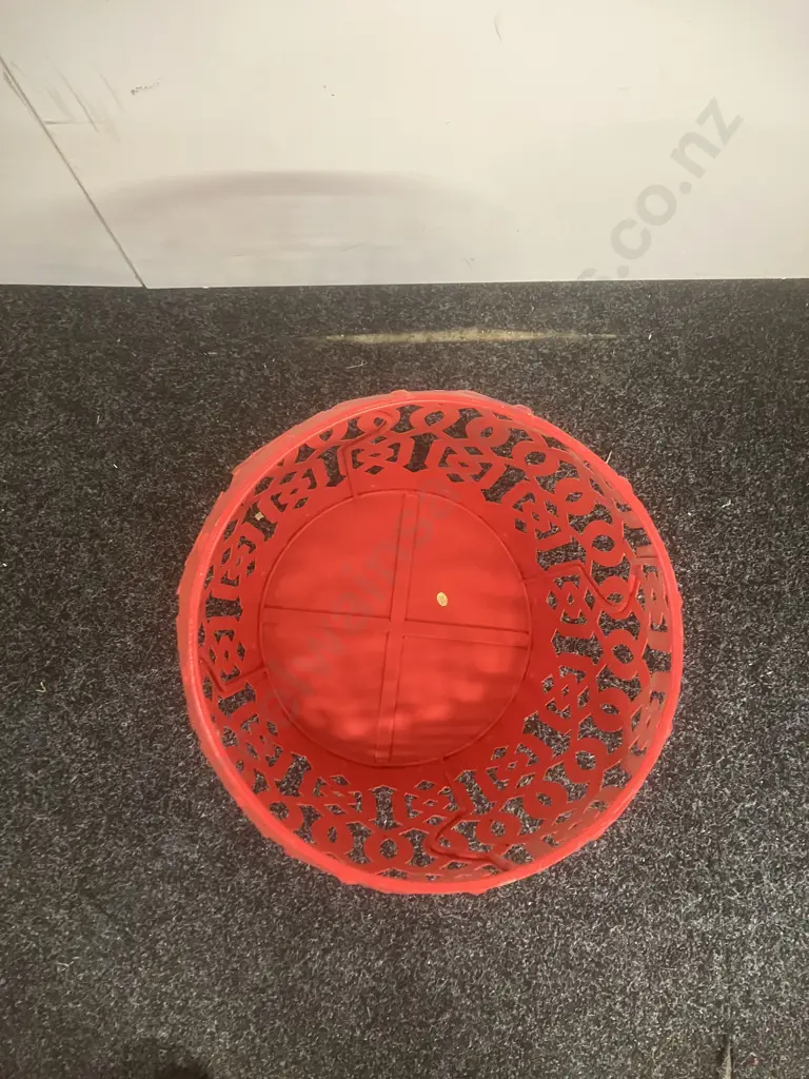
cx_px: 404
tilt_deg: -84.0
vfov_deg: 63.4
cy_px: 540
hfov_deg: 49.7
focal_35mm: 28
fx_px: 873
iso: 250
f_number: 1.8
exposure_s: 1/33
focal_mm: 3.99
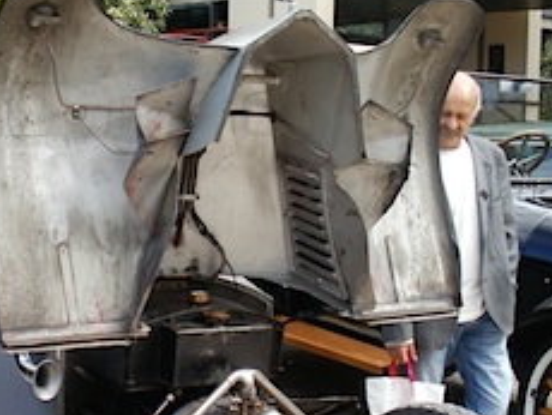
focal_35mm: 75
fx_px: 1197
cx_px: 180
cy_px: 360
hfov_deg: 25.8
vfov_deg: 19.4
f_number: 3.5
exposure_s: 1/250
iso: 125
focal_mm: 6.3
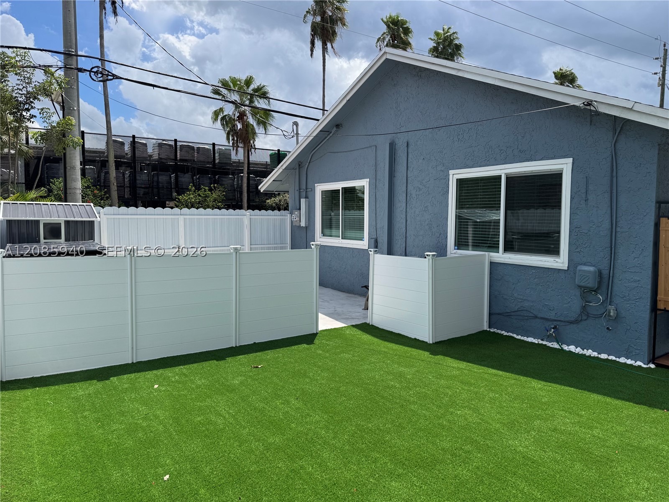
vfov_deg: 56.8
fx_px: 464
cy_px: 251
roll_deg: -0.3
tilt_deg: -4.1
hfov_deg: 71.6
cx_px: 334
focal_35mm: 24
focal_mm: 6.76
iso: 80
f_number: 1.78
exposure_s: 1/4310
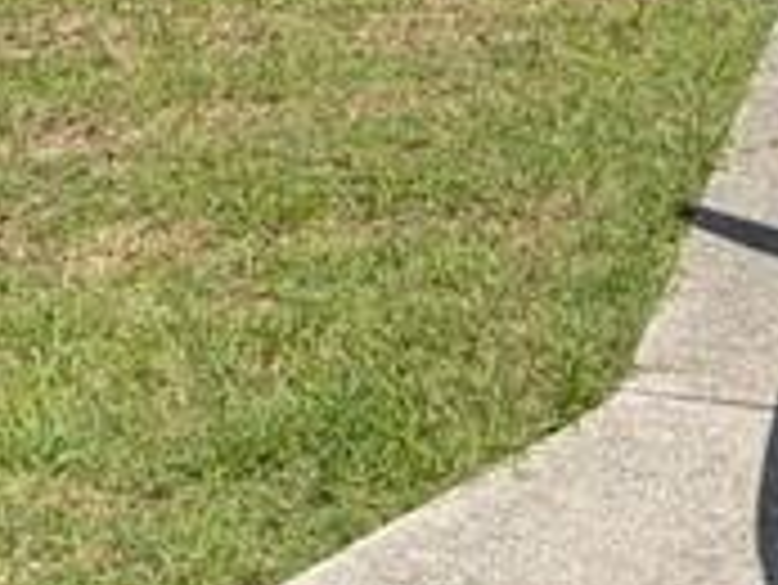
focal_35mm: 142
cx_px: 351
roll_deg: -2.6
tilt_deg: +2.1
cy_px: -860
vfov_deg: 9.3
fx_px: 3194
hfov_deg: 13.9
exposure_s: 1/6711
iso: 80
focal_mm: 6.76
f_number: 1.78
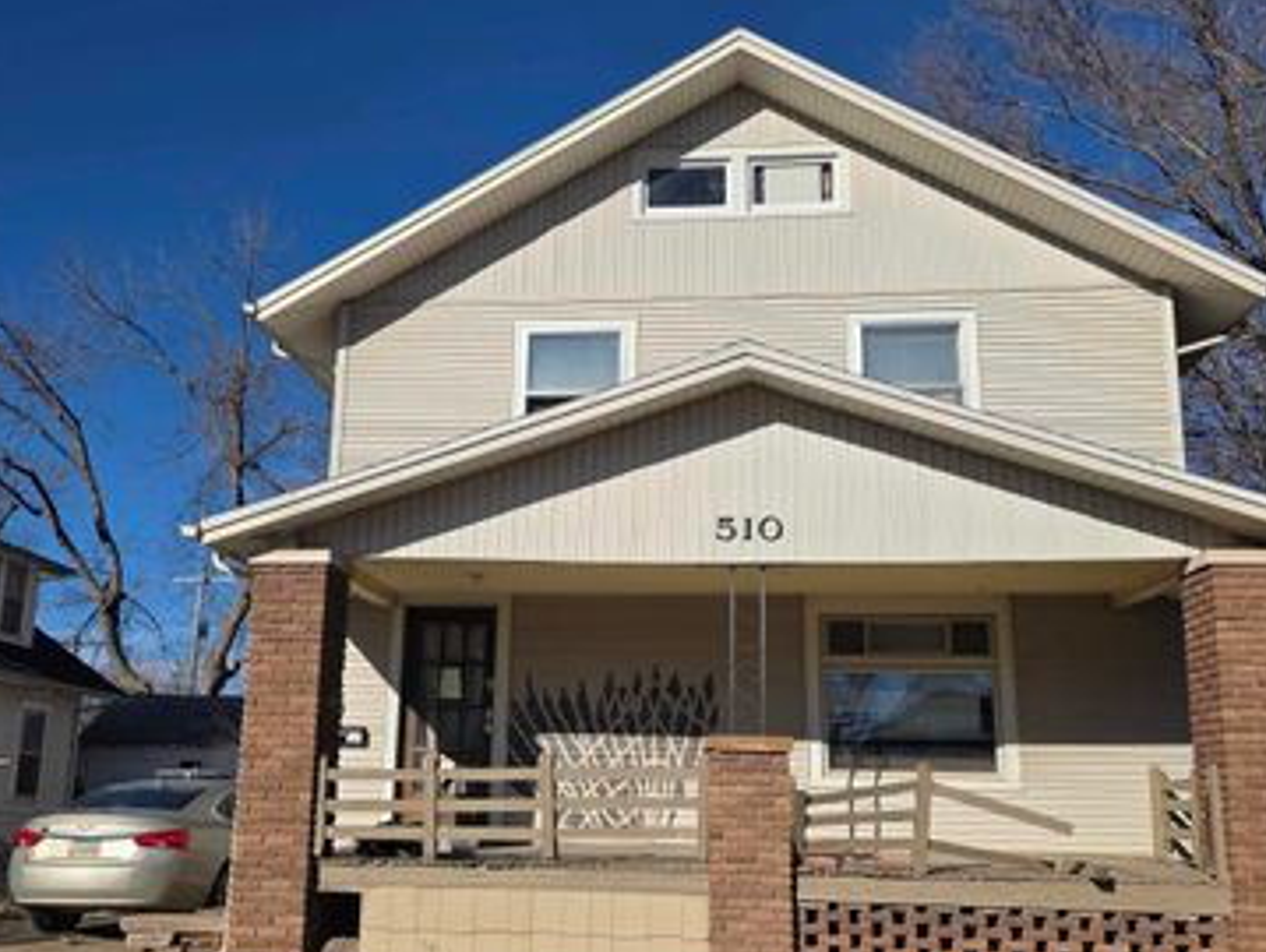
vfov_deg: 44.2
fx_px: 1172
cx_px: 631
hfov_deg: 56.8
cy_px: 531
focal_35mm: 32
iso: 64
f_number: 1.7
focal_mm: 6.3
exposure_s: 1/7944
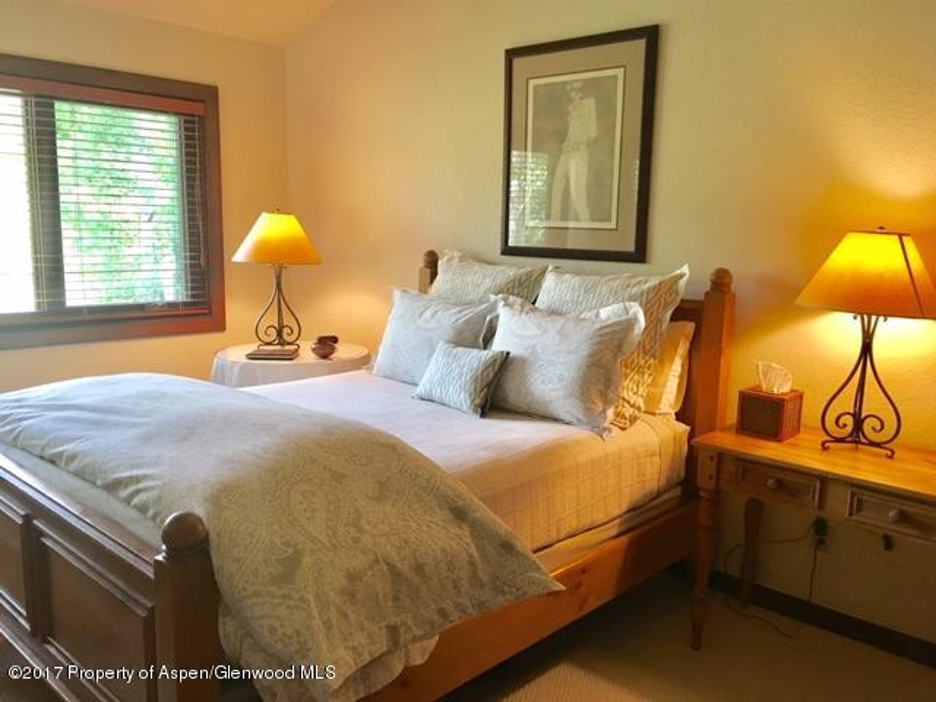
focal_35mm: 29
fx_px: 784
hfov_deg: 61.7
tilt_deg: -10.1
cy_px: 351
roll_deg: -2.5
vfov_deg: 48.2
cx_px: 468
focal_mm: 4.15
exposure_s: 1/30
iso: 40
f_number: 2.2
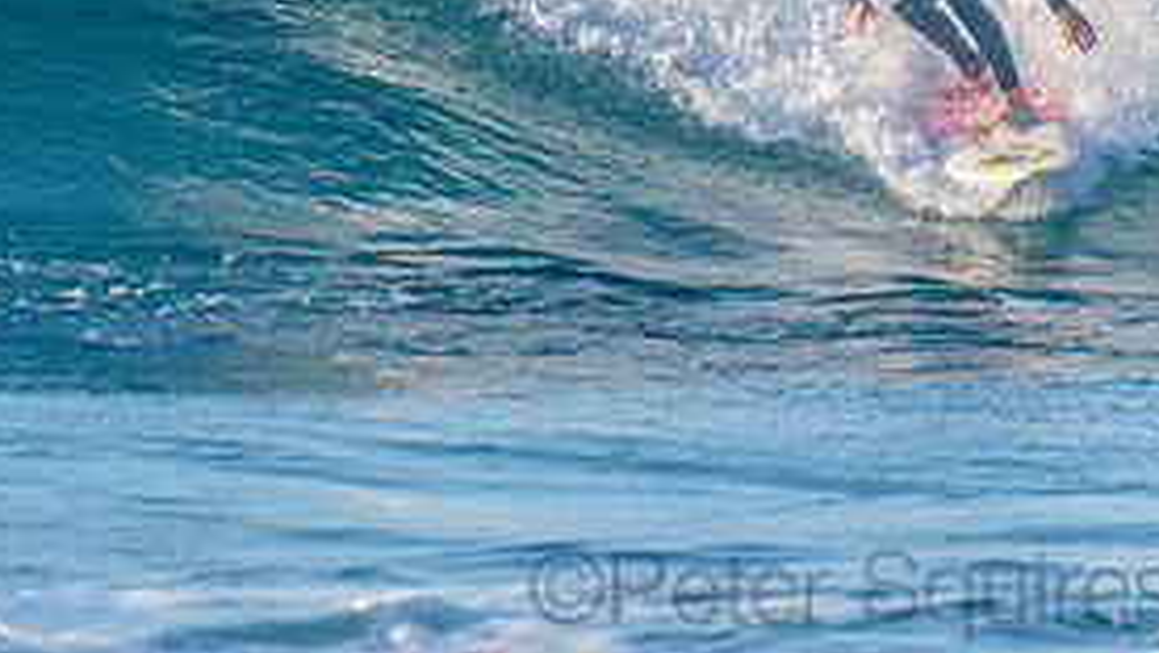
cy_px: -107
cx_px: 854
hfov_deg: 2.0
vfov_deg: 1.1
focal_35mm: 1095
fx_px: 33661
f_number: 5.6
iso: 640
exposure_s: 1/2000
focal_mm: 500
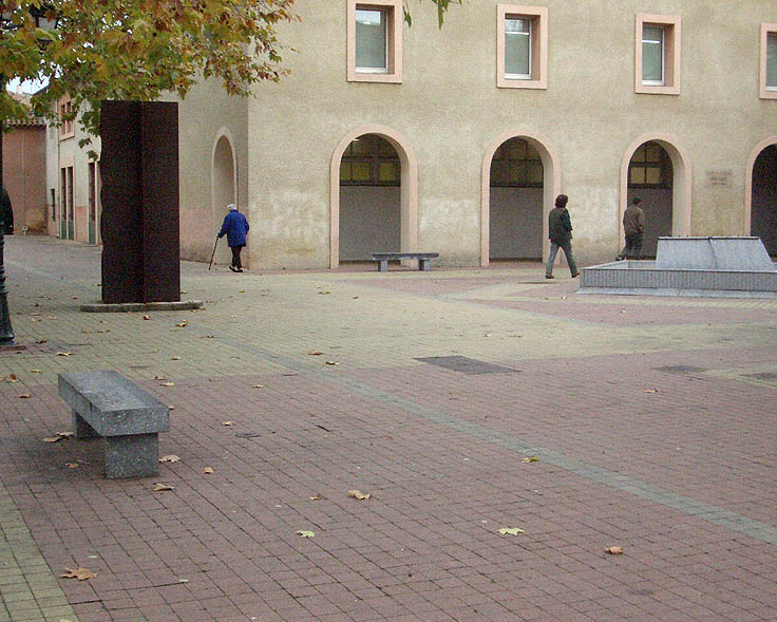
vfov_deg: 29.1
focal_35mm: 52
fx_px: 1196
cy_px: 307
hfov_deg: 36.0
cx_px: 415
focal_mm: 8.2
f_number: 3.1
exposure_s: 1/320
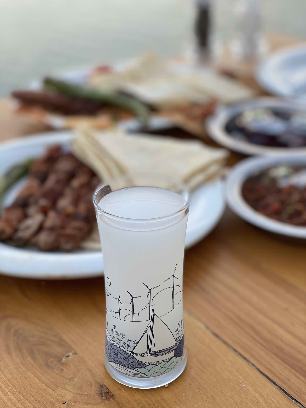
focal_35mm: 52
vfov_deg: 36.8
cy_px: 204
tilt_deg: -29.9
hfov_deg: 28.0
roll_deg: +0.0
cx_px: 153
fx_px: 613
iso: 40
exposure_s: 1/122
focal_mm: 6
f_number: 2
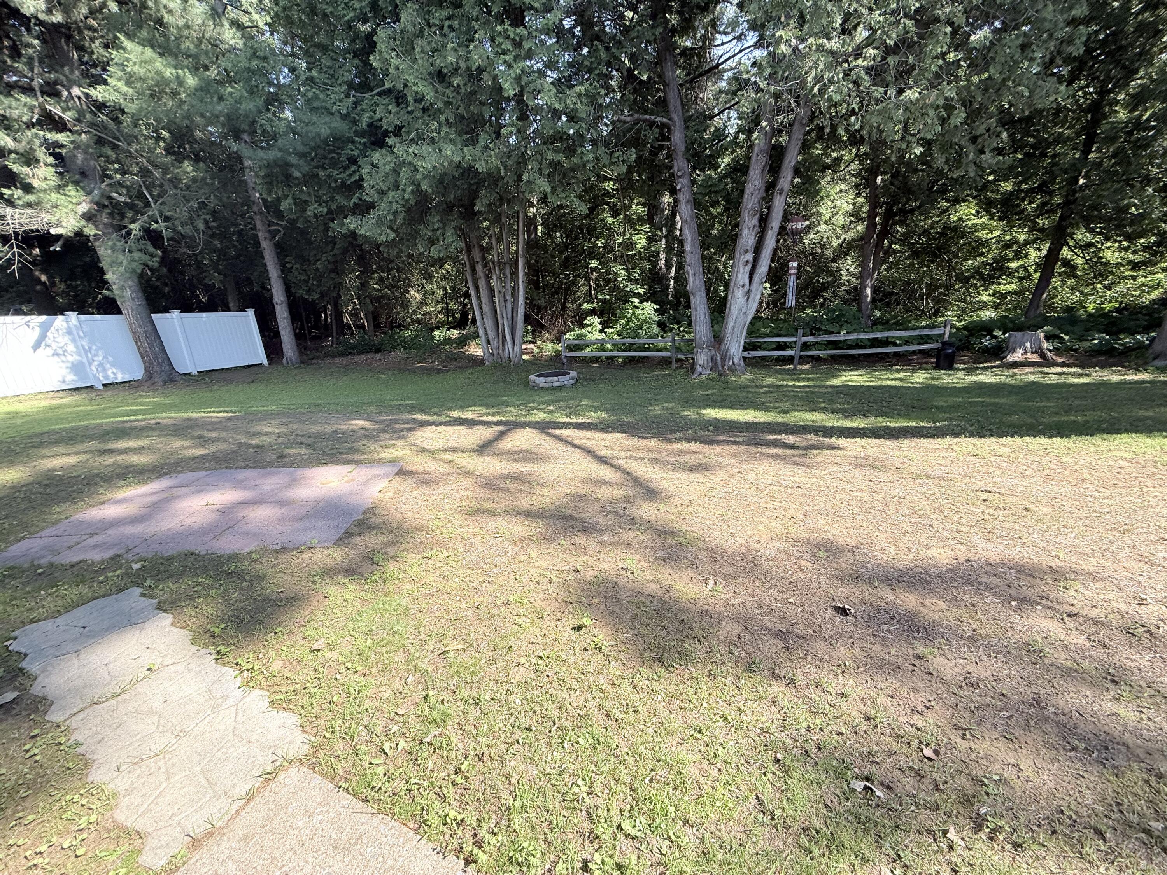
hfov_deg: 102.1
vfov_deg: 85.7
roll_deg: +3.6
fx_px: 472
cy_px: 438
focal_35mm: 14
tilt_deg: -16.8
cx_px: 584
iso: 50
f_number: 2.2
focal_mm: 2.22
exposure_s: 1/442
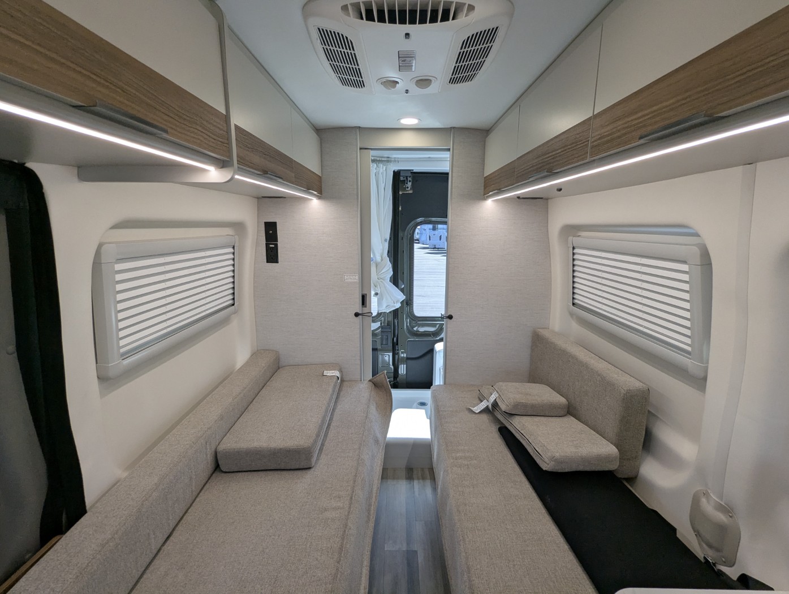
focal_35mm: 16
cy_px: 297
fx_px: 365
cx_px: 394
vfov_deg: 78.2
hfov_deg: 94.4
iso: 77
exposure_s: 1/216
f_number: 2.2
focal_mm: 2.35
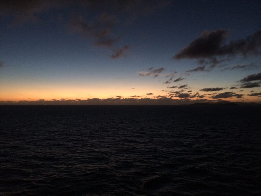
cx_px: 130
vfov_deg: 46.8
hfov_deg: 60.0
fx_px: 226
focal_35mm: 30
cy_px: 98
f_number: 2.2
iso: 320
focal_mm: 4.12
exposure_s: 1/17
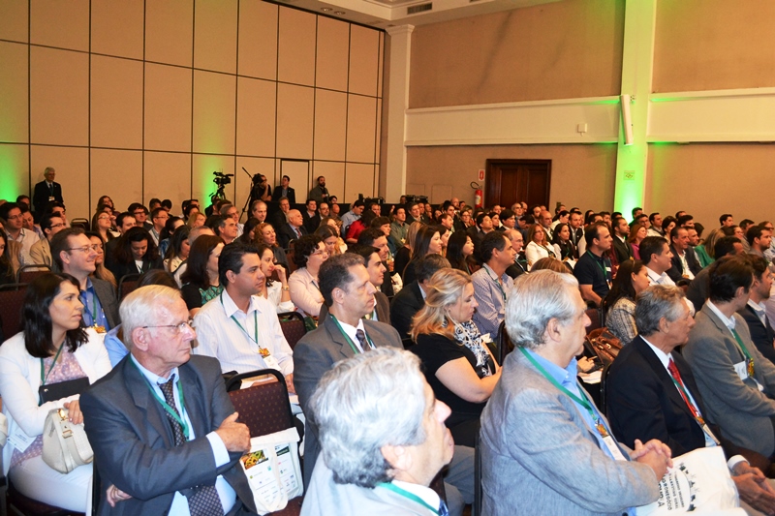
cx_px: 388
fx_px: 646
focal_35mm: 30
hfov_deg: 61.9
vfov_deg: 43.6
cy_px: 258
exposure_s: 1/60
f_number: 3.8
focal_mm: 20
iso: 2200
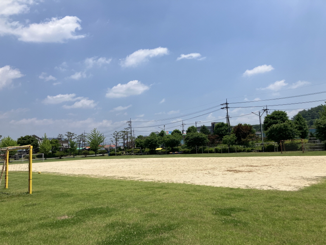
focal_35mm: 28
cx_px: 163
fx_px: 264
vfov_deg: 49.7
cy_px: 122
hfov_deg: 63.4
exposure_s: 1/3745
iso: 32
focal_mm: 3.99
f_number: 1.8
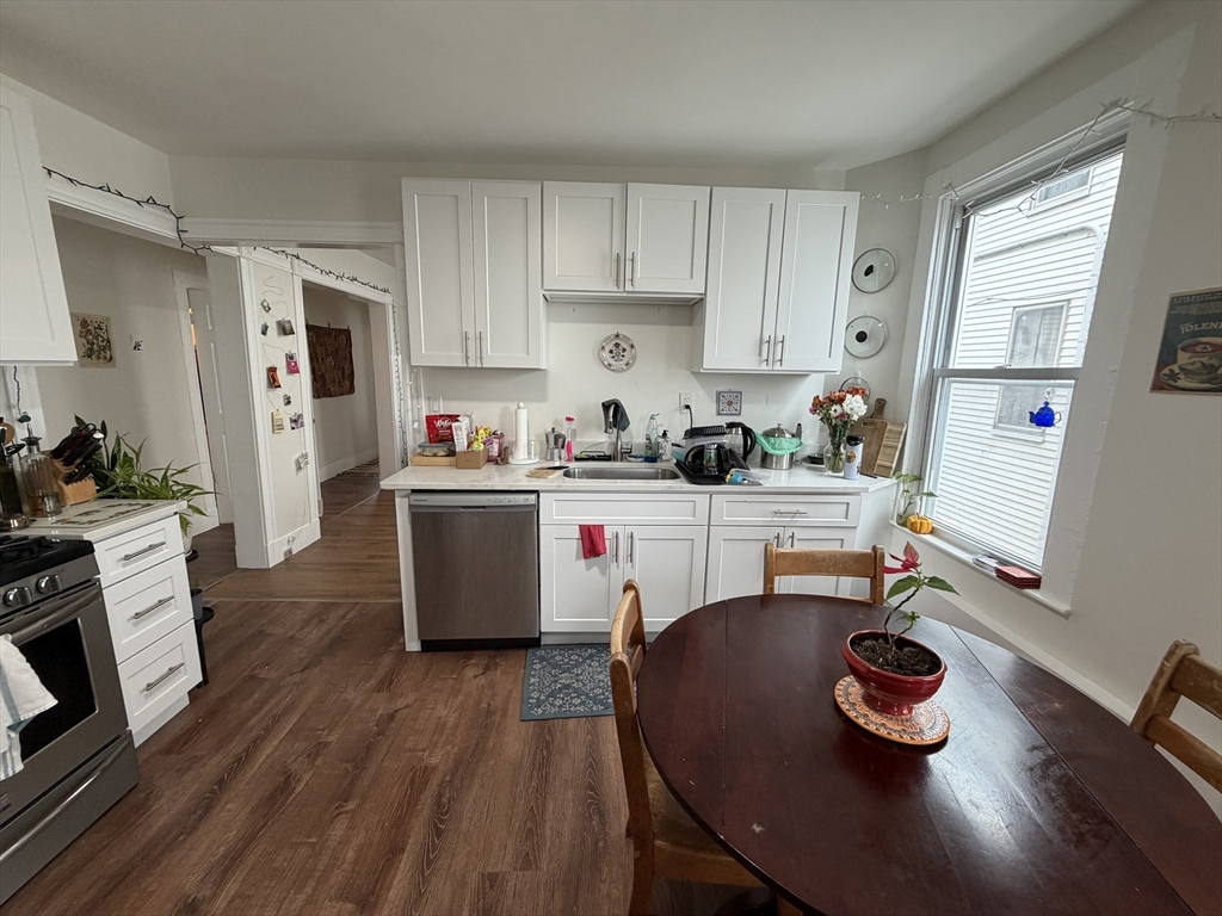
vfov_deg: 85.7
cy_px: 458
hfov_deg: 102.1
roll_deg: -0.4
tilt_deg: -11.9
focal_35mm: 14
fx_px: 494
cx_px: 611
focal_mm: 2.22
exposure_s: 1/60
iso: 160
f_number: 2.2
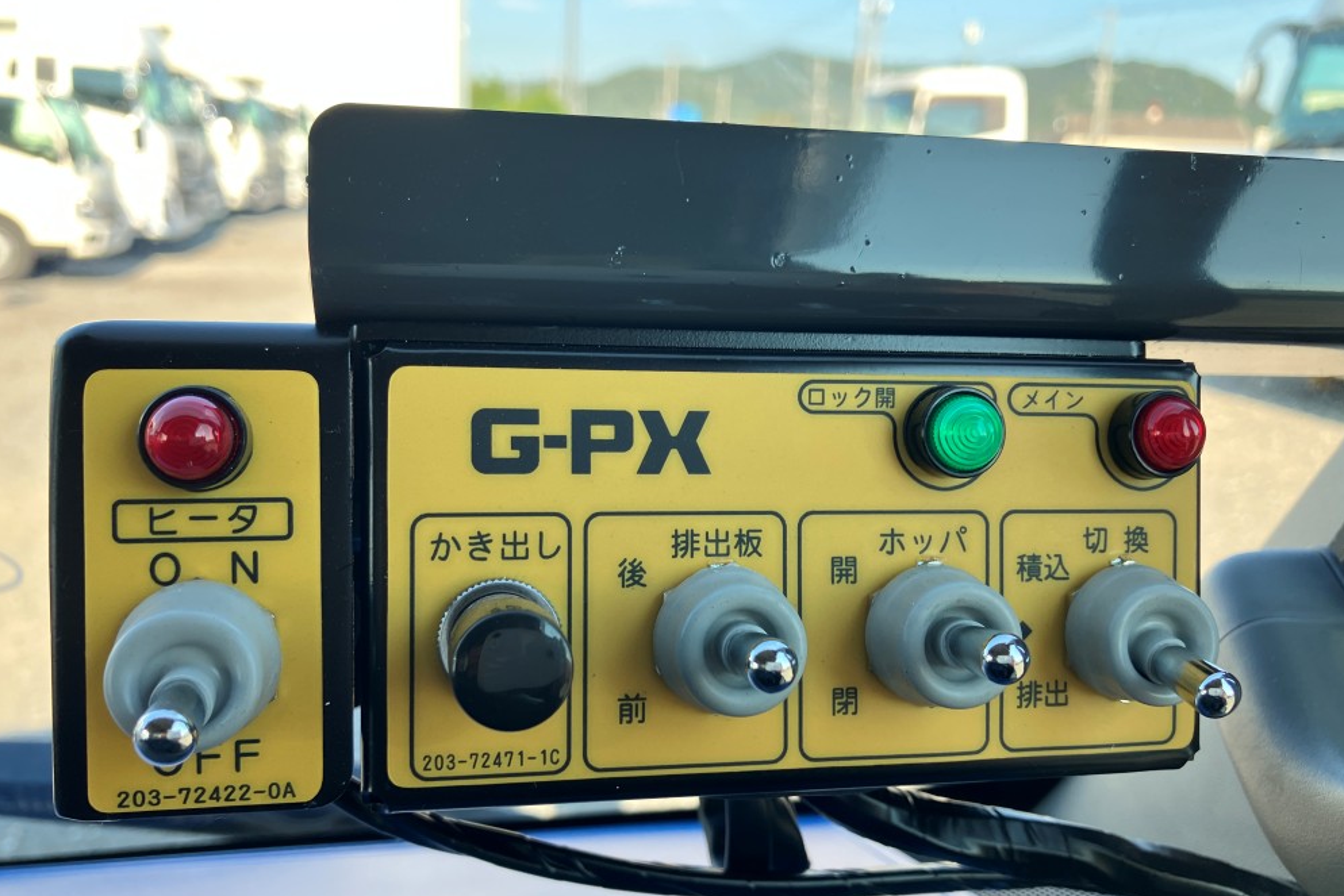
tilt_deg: -17.5
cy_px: 500
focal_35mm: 30
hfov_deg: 61.9
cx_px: 680
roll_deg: -1.9
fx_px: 1120
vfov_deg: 43.5
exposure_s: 1/185
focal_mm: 3.99
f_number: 1.8
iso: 32
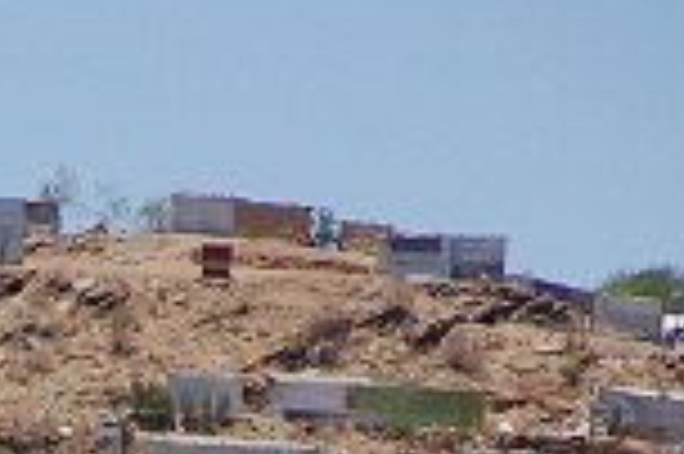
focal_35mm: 1011
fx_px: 19188
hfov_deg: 2.0
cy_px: 746
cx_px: -81
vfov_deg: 1.4
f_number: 7.1
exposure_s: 1/800
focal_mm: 200
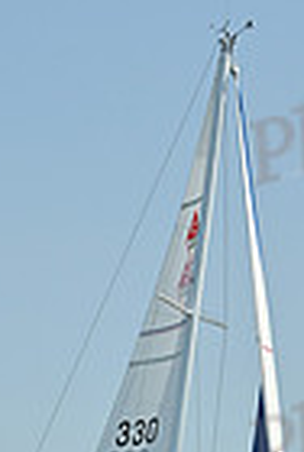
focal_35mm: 289
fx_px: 3642
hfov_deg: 4.8
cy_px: 613
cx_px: 82
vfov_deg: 7.0
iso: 320
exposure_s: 1/1000
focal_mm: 70
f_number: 9
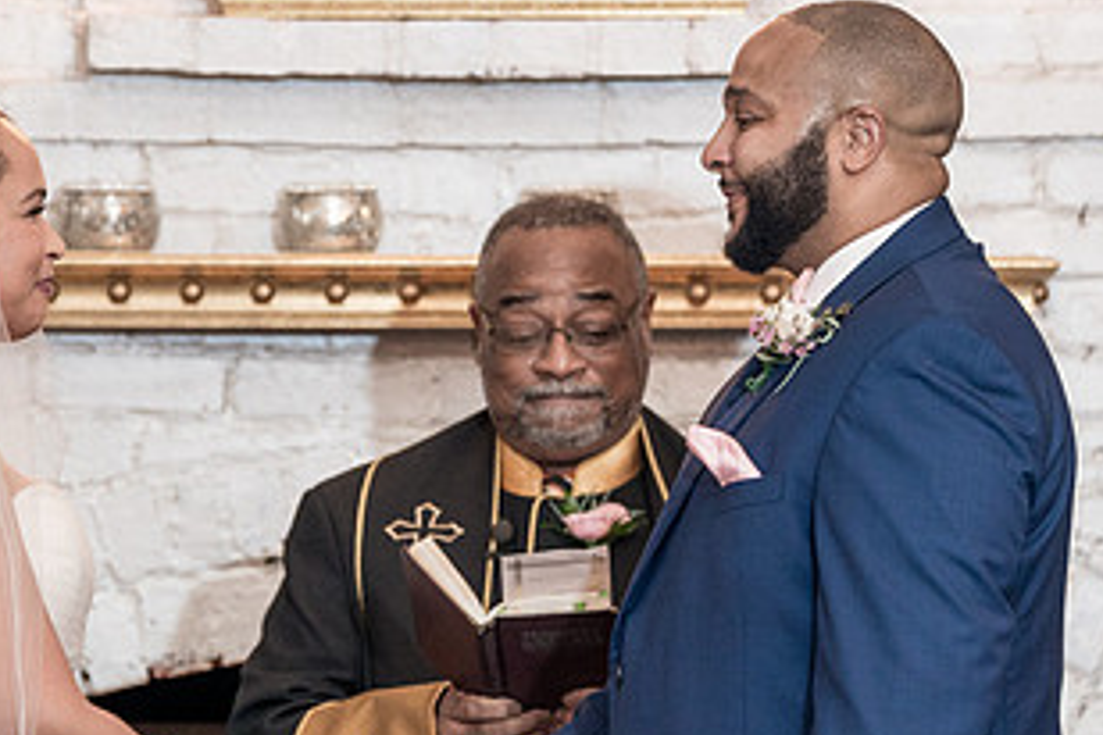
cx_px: 417
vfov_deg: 4.1
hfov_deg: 6.2
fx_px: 10233
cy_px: 512
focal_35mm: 334
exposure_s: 1/100
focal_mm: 154
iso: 2000
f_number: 4
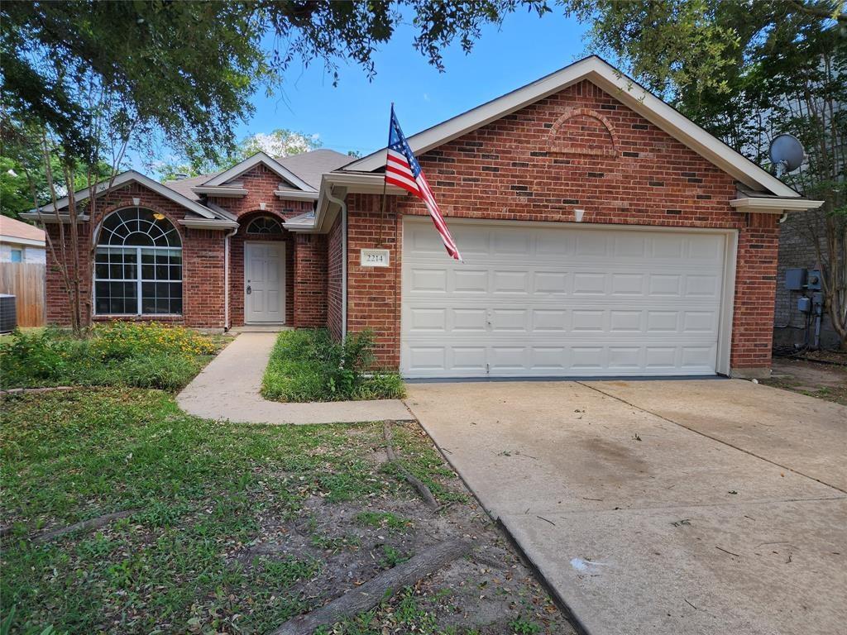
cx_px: 424
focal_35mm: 23
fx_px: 563
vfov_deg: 58.9
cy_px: 318
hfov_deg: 73.9
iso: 12
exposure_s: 1/234
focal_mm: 6.4
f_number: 1.8
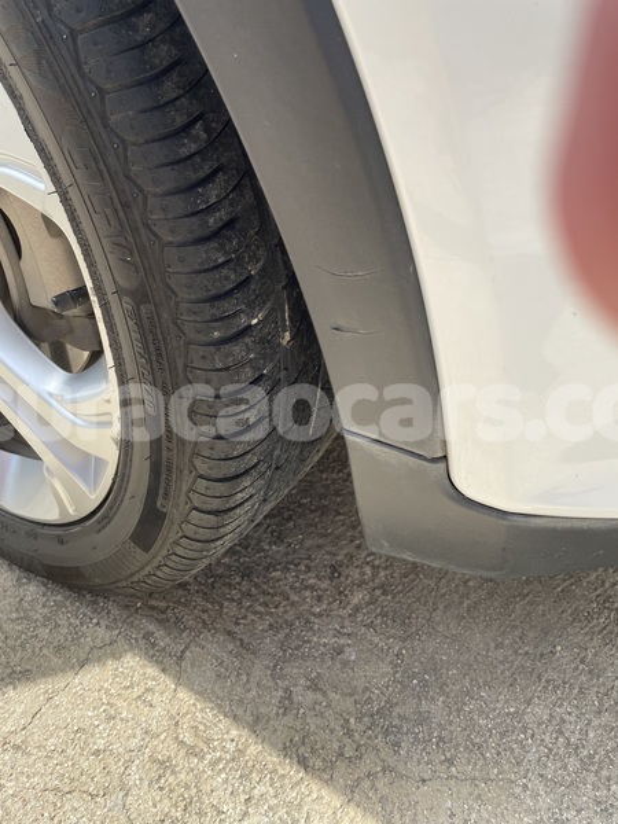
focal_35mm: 26
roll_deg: +1.9
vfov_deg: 67.3
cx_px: 309
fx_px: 619
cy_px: 412
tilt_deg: -34.0
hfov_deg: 53.1
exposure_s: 1/1350
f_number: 1.6
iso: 32
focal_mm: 4.2
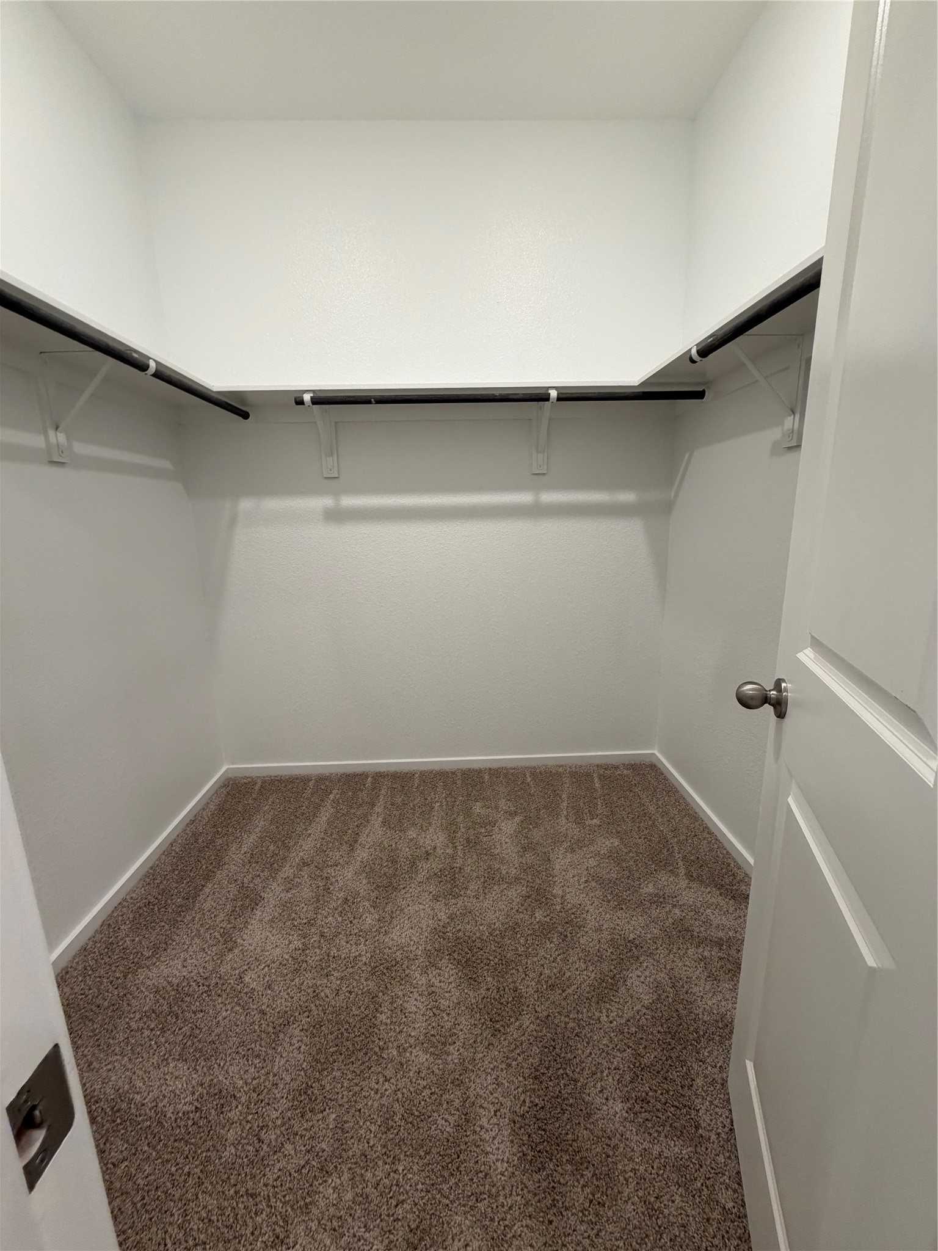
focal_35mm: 14
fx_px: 506
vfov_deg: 102.1
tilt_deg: -11.5
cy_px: 626
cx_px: 469
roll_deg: +1.4
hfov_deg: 85.7
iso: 200
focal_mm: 2.22
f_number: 2.2
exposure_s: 1/120
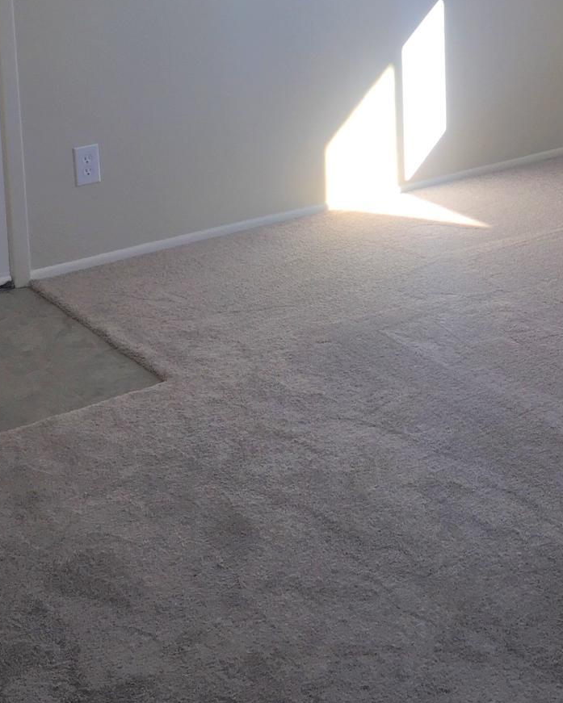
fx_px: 1354
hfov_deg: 23.3
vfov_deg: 28.1
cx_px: 426
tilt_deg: -9.3
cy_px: 78
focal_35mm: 65
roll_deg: +0.7
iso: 32
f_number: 2.2
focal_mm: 4.15
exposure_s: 1/120
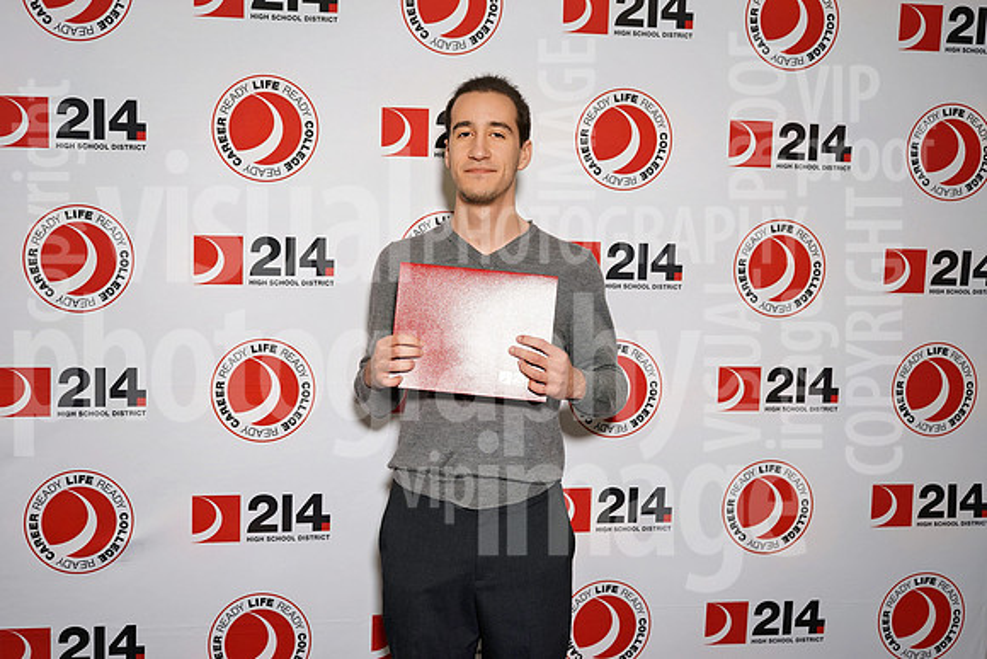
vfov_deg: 35.1
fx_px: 1042
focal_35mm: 38
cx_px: 494
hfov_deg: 50.7
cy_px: 330
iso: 250
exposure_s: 1/125
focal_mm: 38
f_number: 5
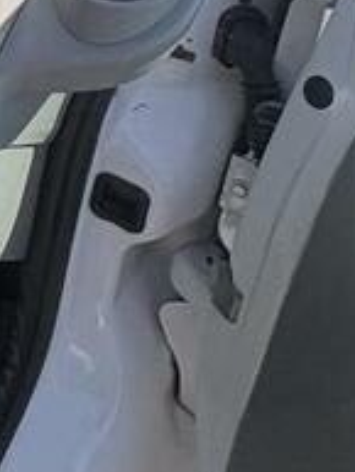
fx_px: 888
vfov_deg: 25.7
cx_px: -433
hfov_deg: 15.6
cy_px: -135
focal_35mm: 65
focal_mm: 2.22
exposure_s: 1/505
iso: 40
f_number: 2.2
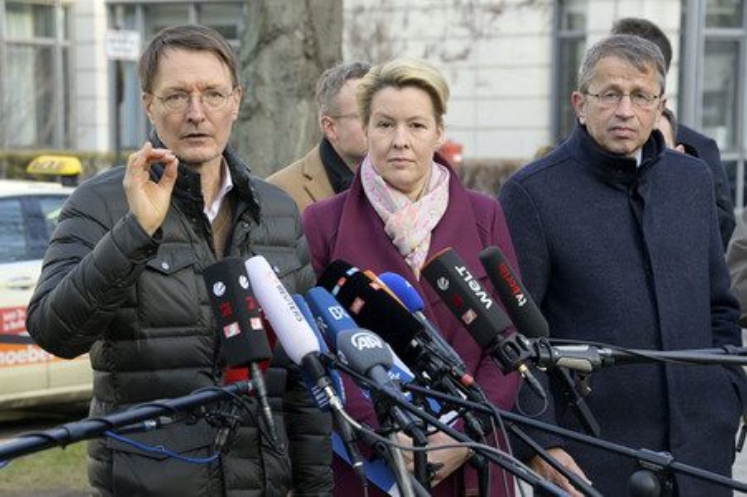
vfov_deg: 11.2
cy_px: 248
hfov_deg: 16.8
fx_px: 2530
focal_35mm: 122
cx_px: 374
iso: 2000
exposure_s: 1/400
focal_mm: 122
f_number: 7.1
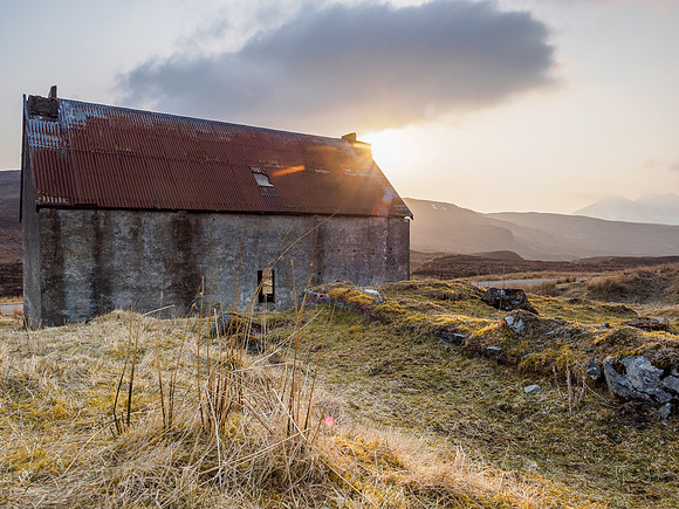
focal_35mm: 25
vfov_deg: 55.5
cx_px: 349
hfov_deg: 70.1
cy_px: 262
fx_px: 484
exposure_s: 1/200
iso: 200
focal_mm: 12
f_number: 7.1
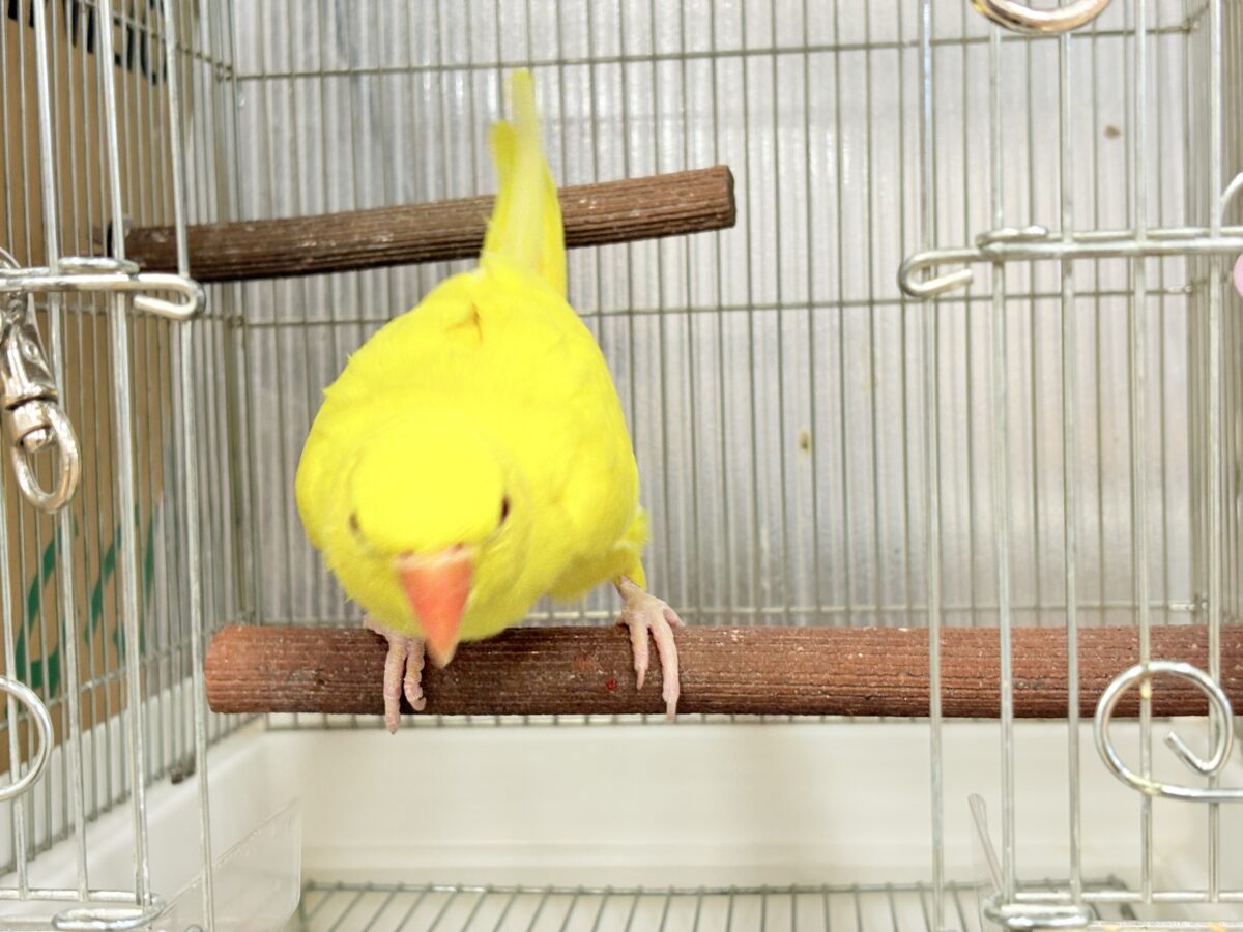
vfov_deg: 28.0
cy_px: 466
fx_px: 1867
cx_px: 622
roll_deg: +2.5
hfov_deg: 36.8
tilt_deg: -1.7
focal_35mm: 52
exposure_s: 1/50
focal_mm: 5.96
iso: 125
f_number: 1.6
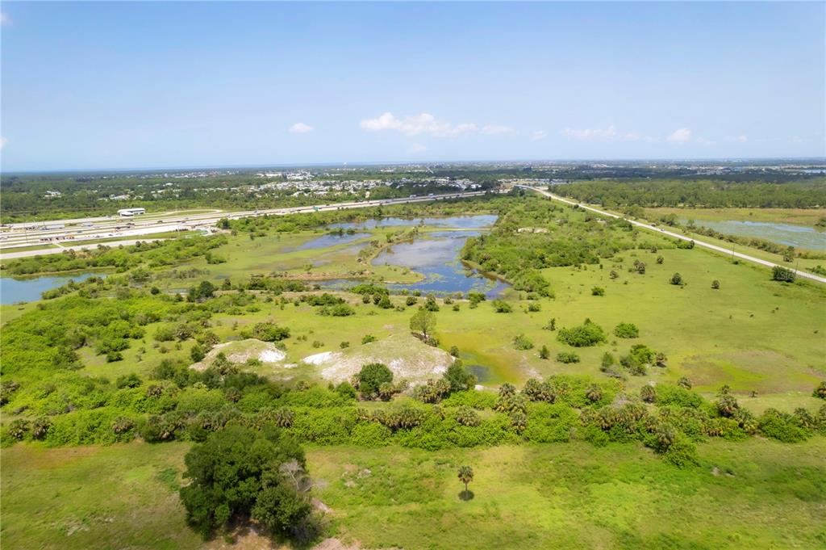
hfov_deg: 78.6
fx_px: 504
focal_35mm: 22
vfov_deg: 57.1
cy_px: 275
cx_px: 413
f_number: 2.8
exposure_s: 1/2500
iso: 110
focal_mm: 8.38
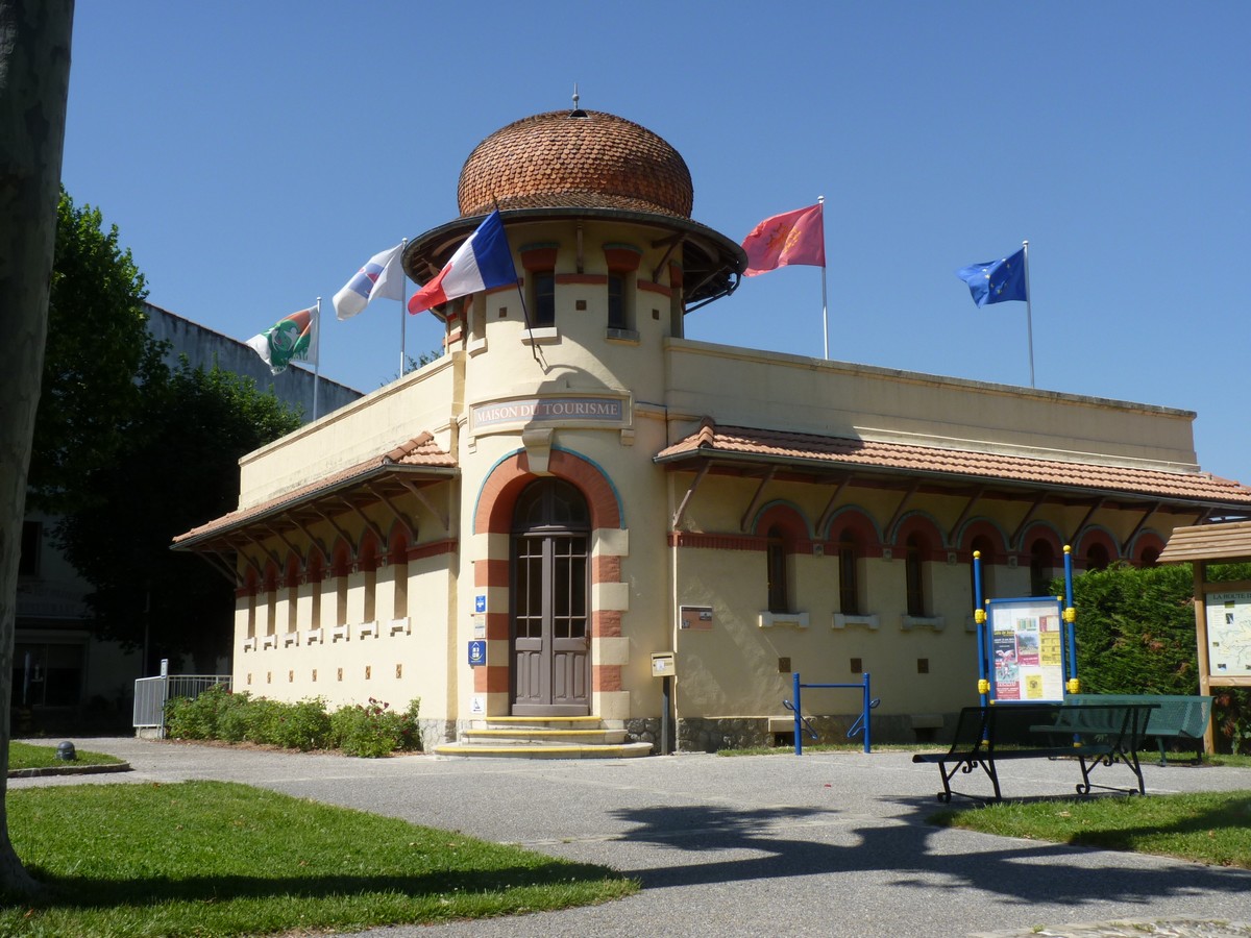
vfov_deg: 36.0
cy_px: 469
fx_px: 1446
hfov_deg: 46.8
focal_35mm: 40
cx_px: 626
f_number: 5.6
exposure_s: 1/320
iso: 80
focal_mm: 7.2
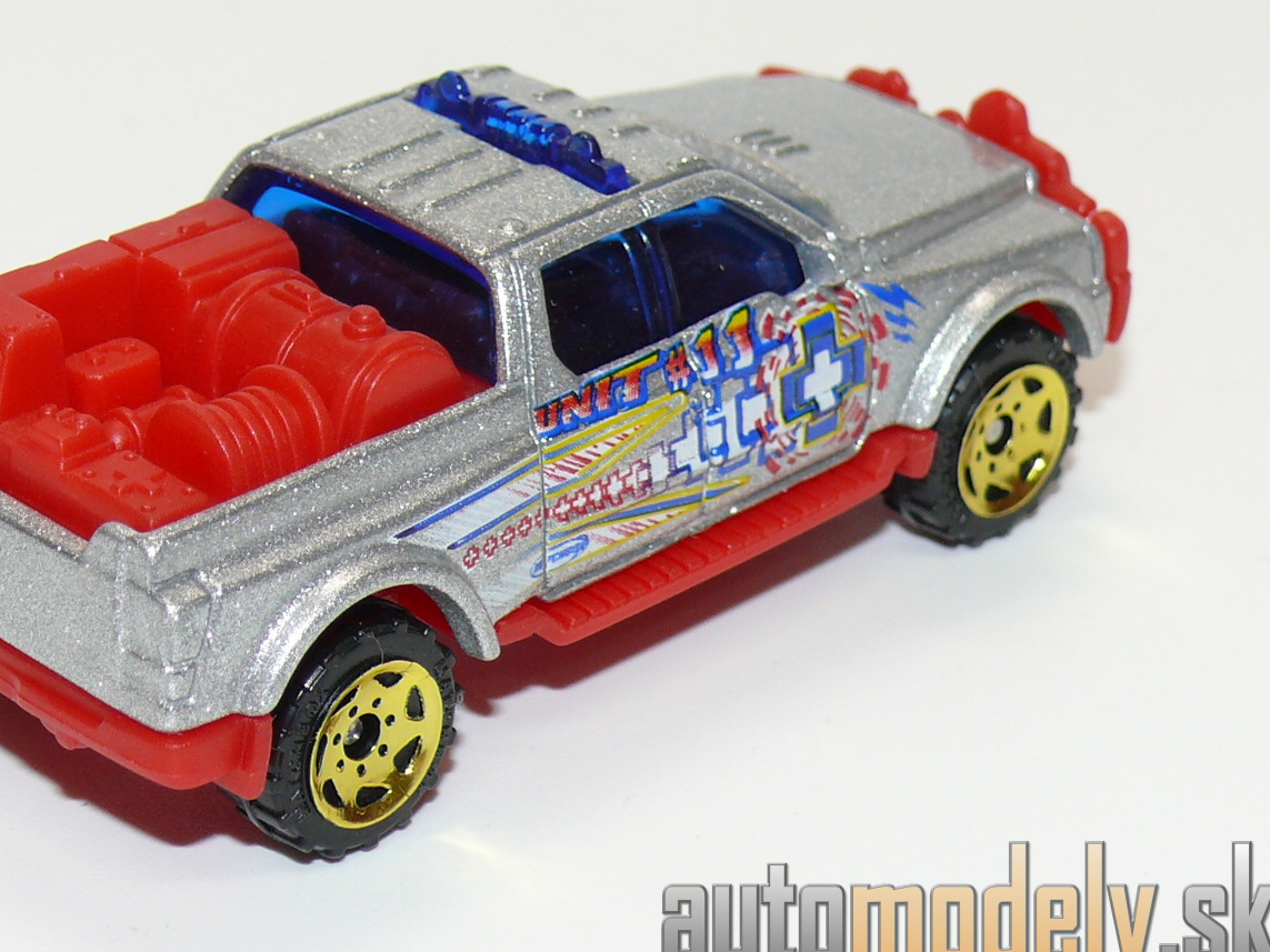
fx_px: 5393
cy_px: 344
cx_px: 406
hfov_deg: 13.4
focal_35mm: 147
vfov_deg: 10.1
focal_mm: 13.7
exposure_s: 1/30
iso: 100
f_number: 4
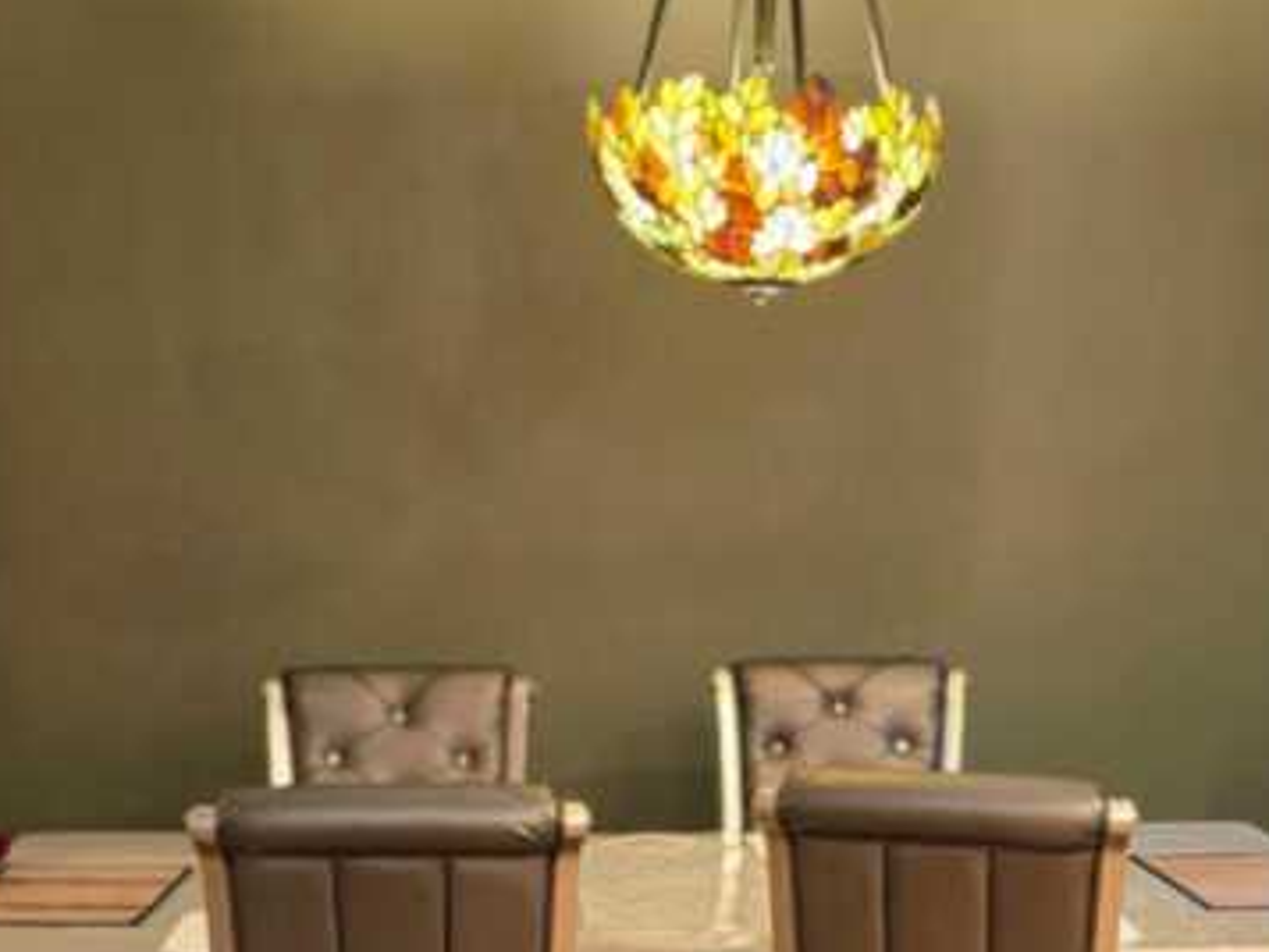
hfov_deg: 29.4
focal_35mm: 66
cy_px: 1044
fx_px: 2420
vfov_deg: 21.2
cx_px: 636
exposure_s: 1/60
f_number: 1.7
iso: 640
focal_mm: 6.3
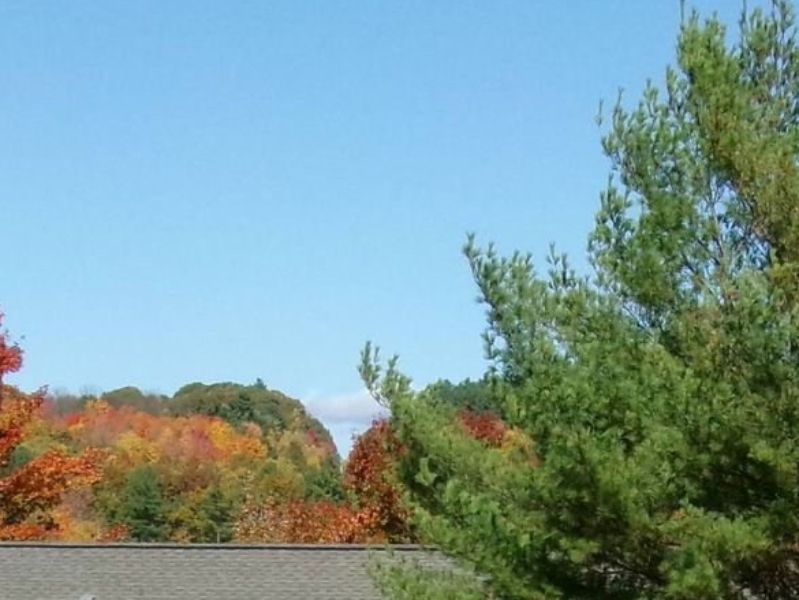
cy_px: 704
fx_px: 3786
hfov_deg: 12.0
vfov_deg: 9.0
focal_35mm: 164
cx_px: 545
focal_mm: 10.7
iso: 200
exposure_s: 1/480
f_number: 9.4
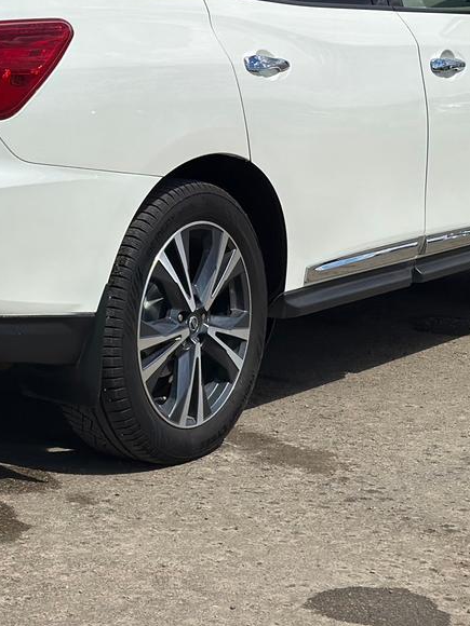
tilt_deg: -5.2
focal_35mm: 106
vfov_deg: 18.4
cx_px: 28
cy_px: 110
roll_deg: +0.0
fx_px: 1919
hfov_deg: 13.8
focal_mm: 6.86
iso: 100
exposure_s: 1/12048
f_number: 1.78
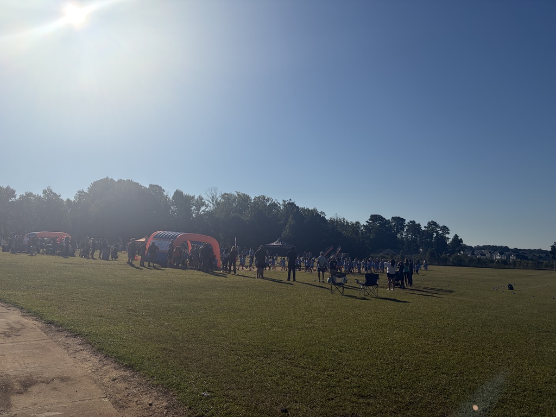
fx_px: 418
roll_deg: -1.8
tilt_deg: +4.2
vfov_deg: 53.1
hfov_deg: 67.3
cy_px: 208
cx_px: 278
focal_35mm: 26
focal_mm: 5.96
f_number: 1.6
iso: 50
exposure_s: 1/14493
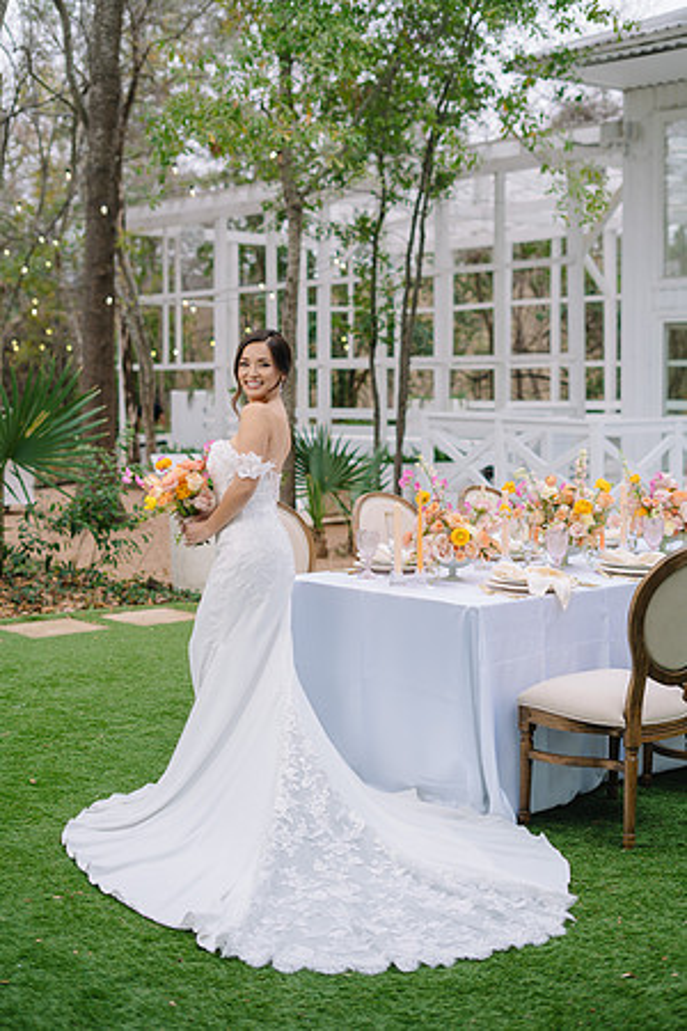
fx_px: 1431
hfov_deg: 27.0
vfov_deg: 39.6
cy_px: 516
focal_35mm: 50
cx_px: 344
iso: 80
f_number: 2.5
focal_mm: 50
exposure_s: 1/200
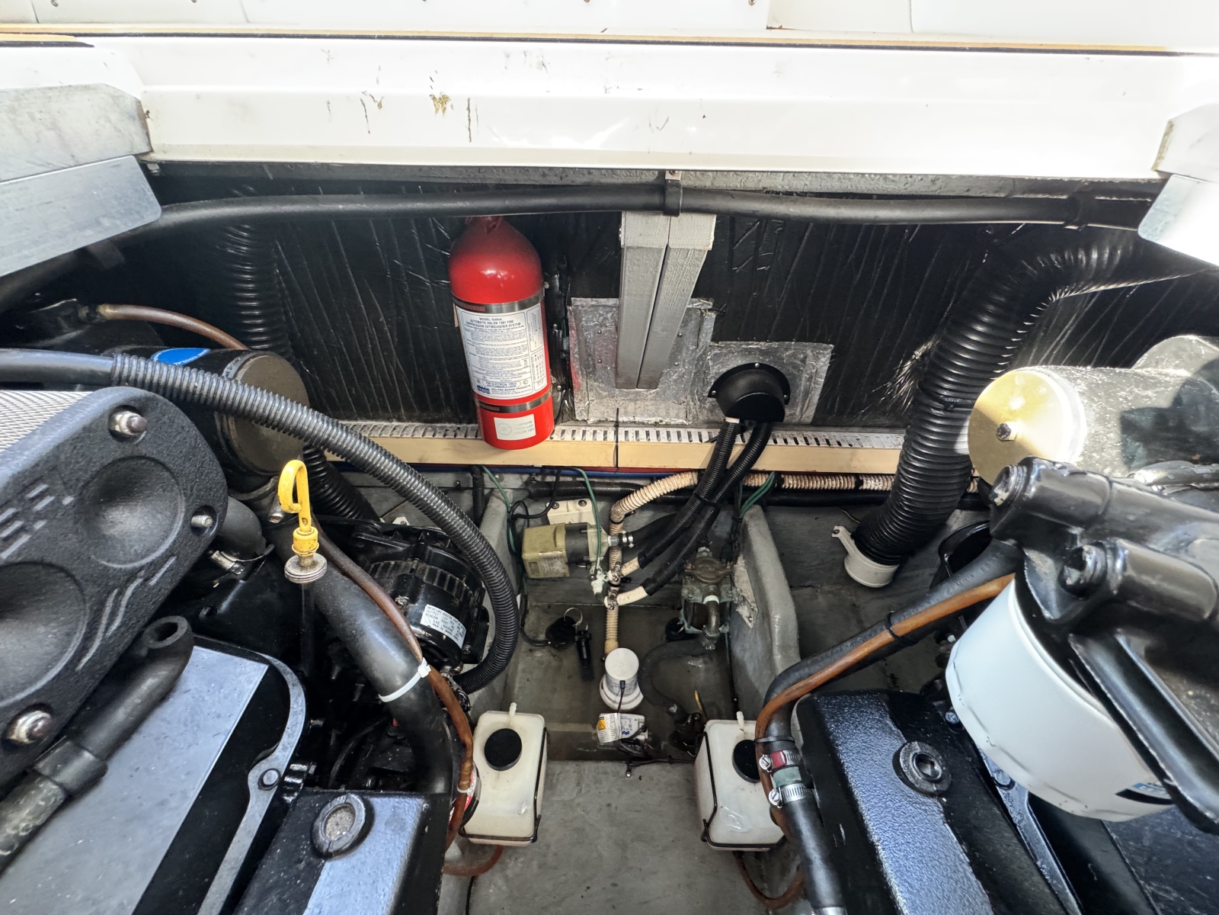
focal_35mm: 14
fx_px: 493
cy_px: 458
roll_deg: -3.2
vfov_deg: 85.7
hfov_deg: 102.1
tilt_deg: -37.5
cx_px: 610
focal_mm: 2.22
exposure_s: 1/60
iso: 640
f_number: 2.2
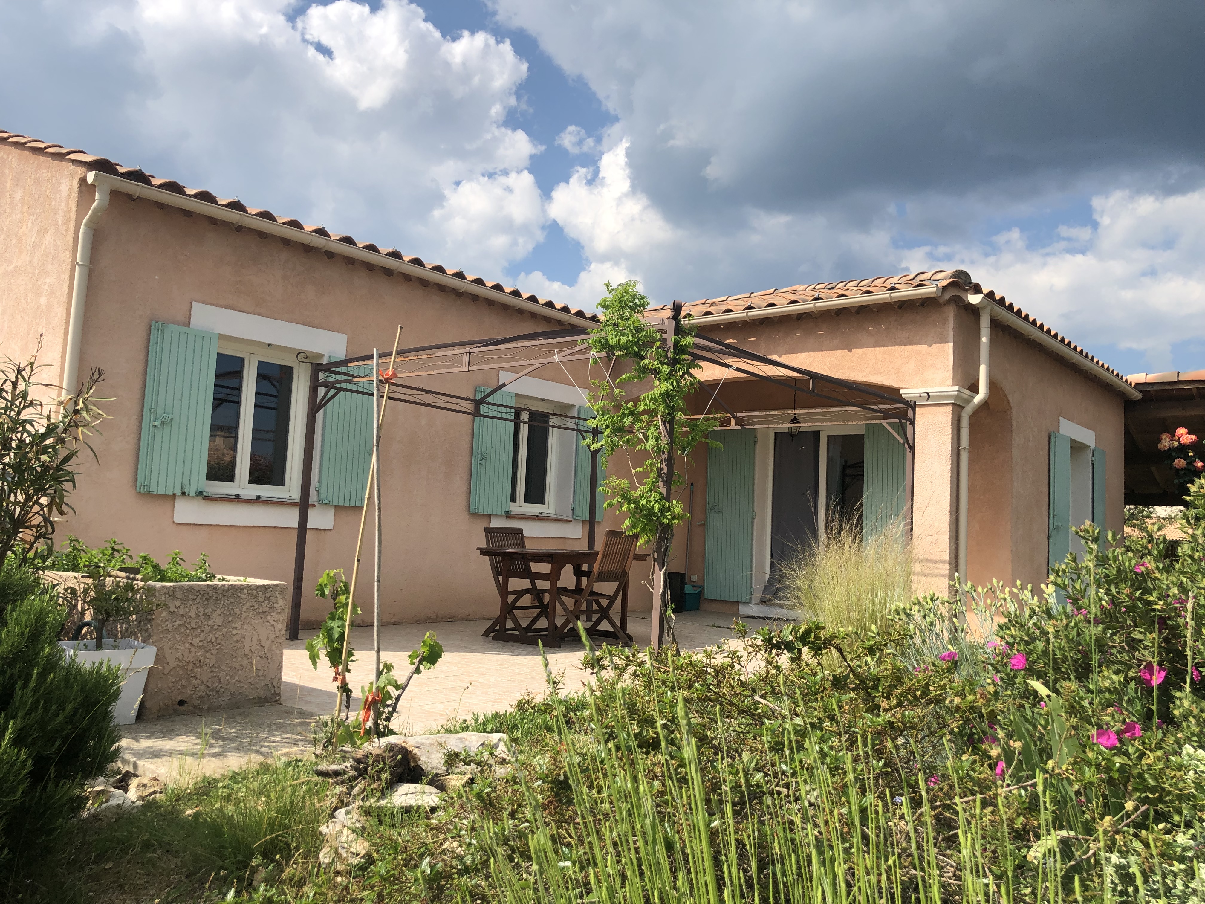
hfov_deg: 63.4
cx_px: 602
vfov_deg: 49.7
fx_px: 975
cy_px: 452
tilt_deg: +4.8
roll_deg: -3.7
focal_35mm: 28
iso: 20
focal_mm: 4
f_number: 1.8
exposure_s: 1/2288
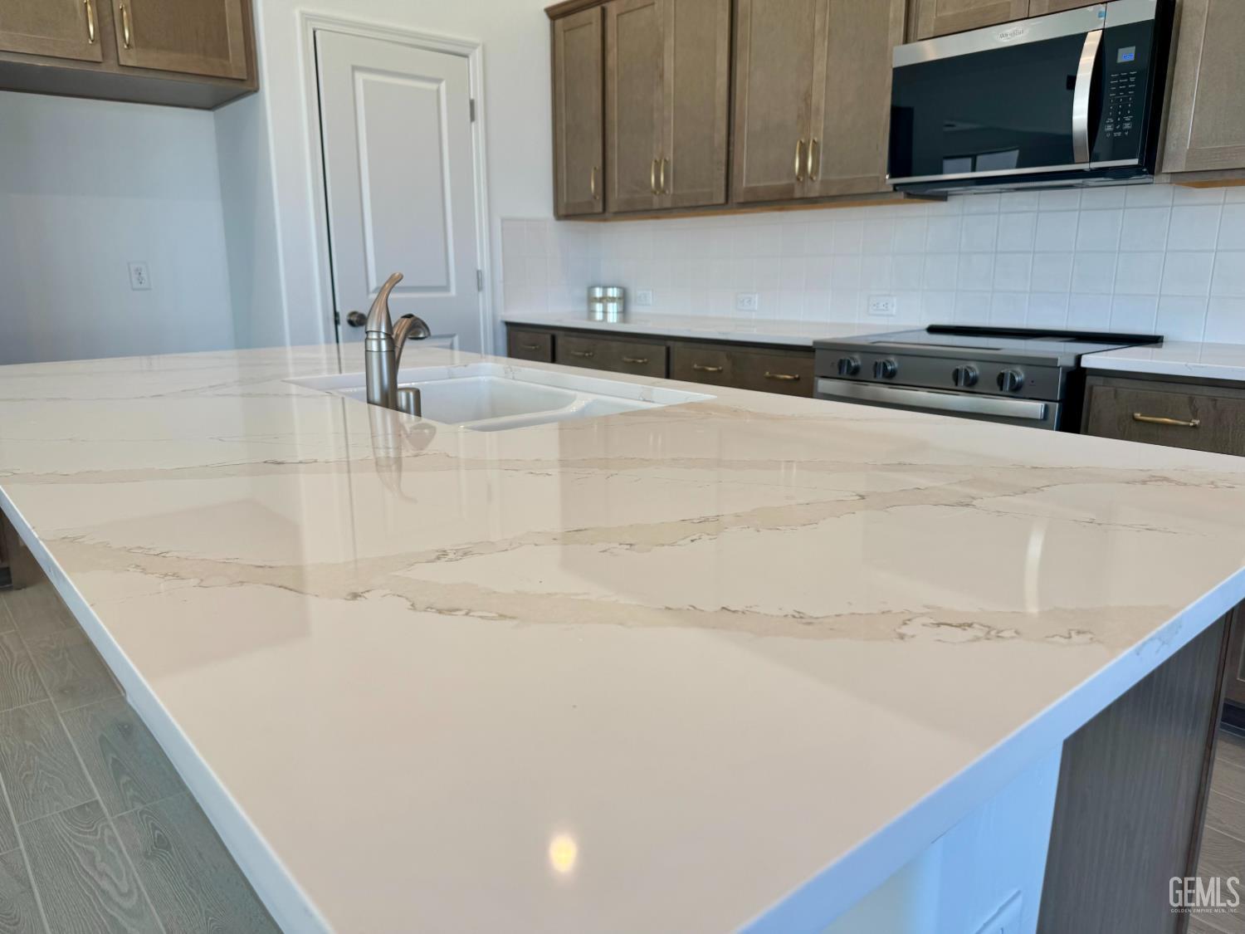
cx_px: 622
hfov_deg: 71.6
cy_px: 467
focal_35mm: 24
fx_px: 863
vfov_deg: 56.8
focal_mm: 6.76
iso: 64
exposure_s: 1/237
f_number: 1.78
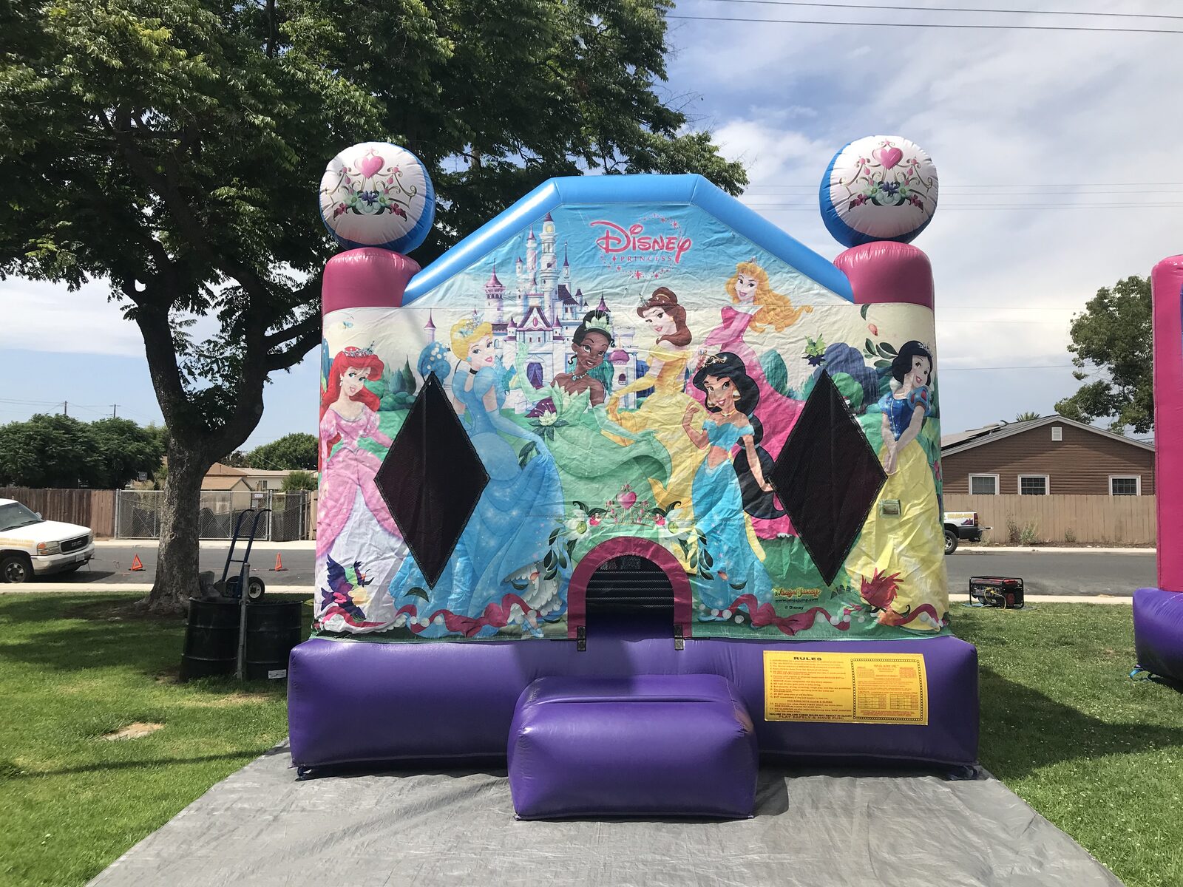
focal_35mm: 28
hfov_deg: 63.4
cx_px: 592
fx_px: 957
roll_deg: -1.6
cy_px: 444
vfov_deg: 49.7
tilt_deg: +3.4
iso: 20
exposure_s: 1/3690
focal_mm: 3.99
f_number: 1.8
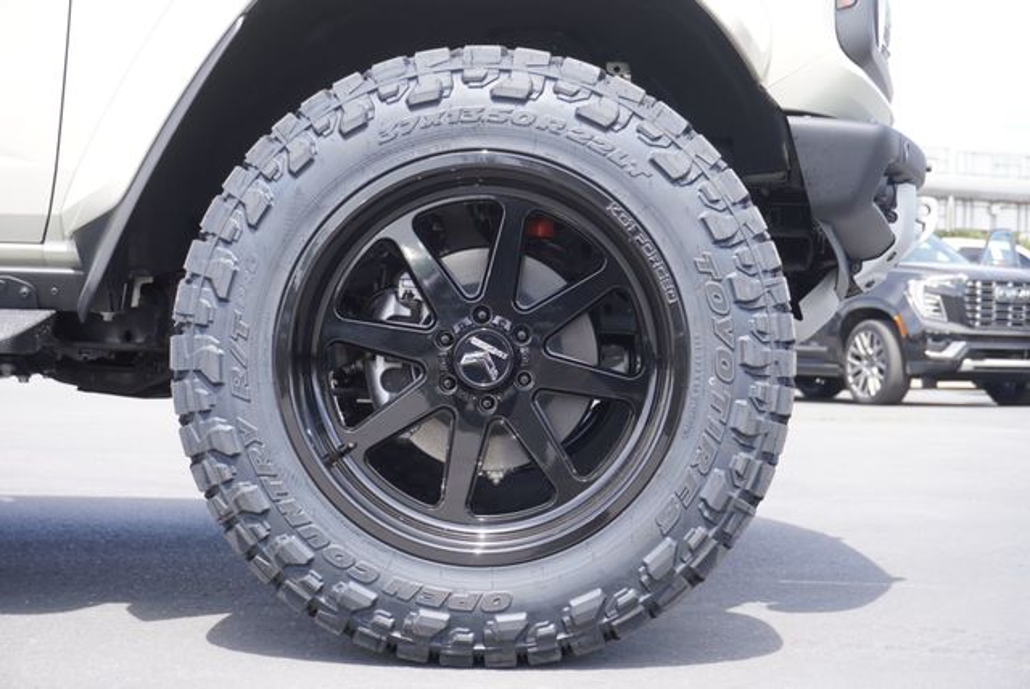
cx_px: 515
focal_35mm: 62
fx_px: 1761
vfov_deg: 22.1
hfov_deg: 32.6
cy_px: 344
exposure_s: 1/80
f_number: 5.6
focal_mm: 41
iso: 100
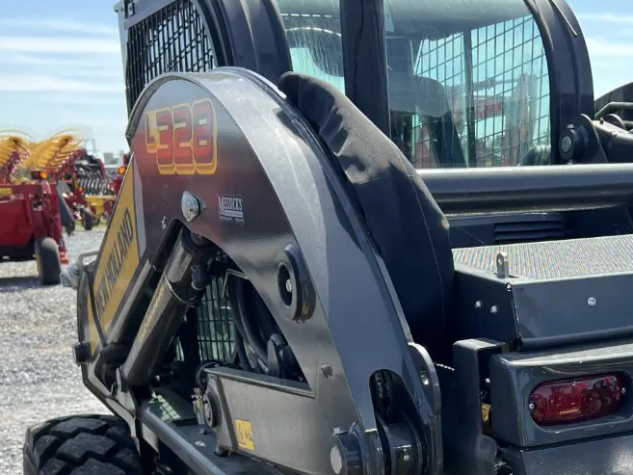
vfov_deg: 24.6
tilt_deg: -14.4
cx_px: 513
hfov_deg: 32.8
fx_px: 1043
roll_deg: +2.8
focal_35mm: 57
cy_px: 466
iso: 50
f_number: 1.5
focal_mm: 5.7
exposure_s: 1/965
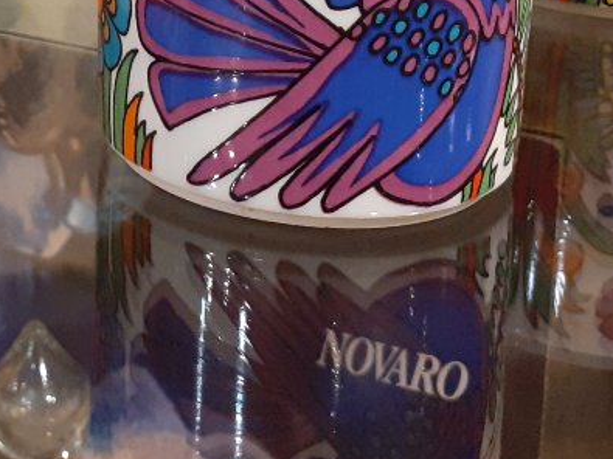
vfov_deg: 16.8
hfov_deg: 22.4
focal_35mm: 82
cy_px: -167
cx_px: -70
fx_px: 1452
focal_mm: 3.6
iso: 250
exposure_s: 1/50
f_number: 1.9
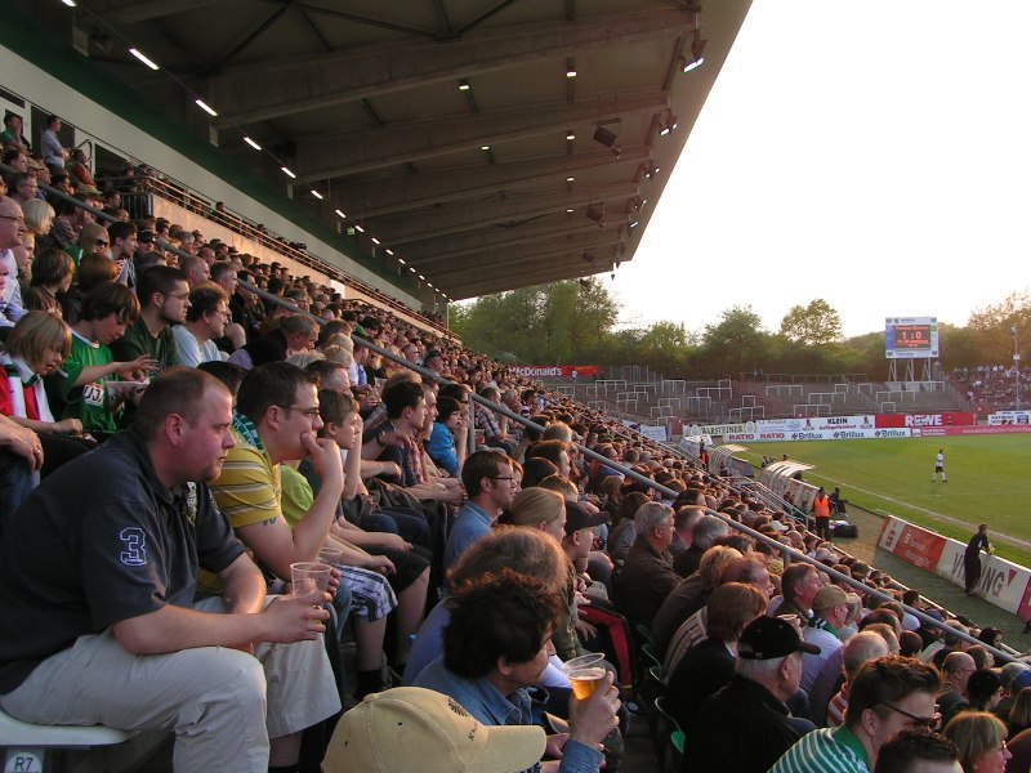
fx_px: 1132
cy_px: 386
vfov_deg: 37.7
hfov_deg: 49.0
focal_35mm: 38
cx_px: 516
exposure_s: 1/60
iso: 50
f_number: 5.6
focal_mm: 5.8
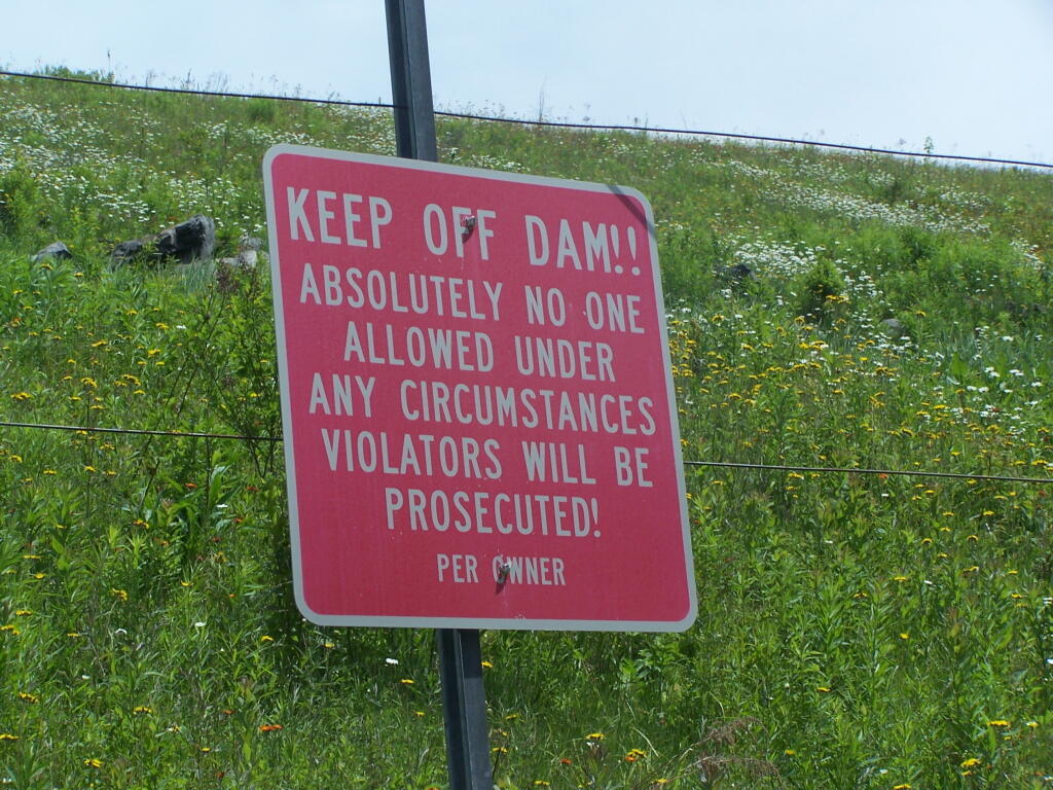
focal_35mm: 94
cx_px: 526
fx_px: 2859
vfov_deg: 15.7
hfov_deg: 20.9
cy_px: 395
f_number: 4.5
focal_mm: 15.6
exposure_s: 1/800
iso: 80
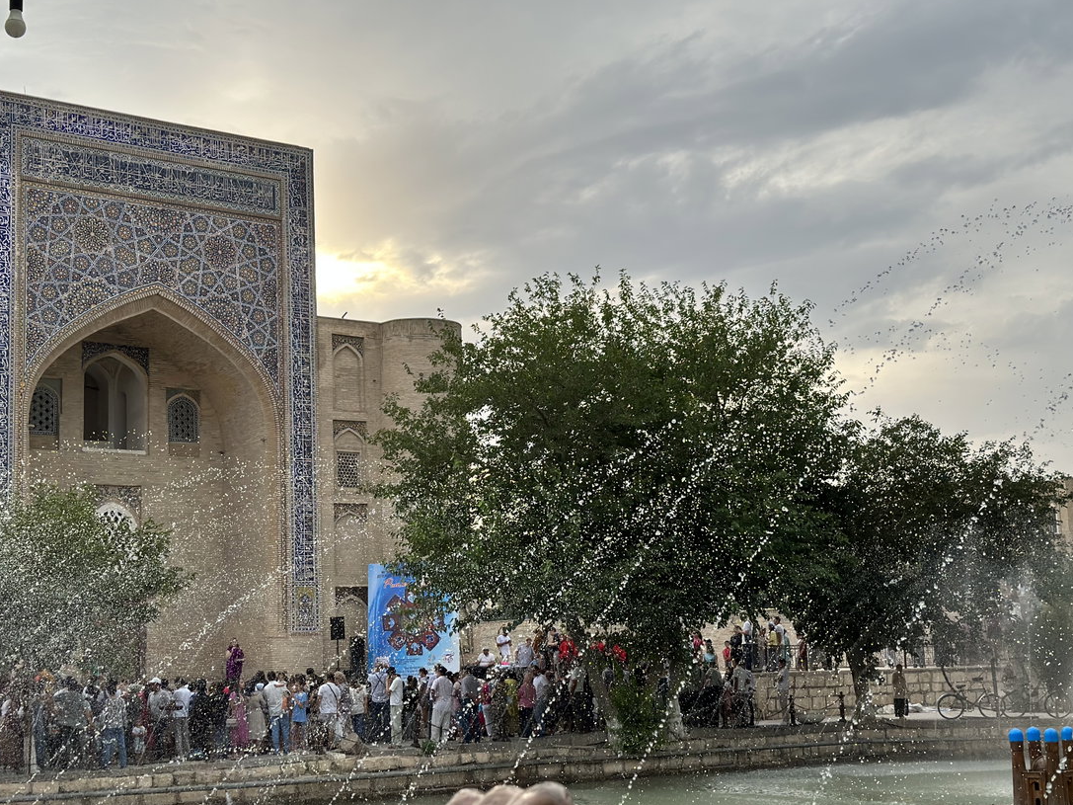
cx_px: 550
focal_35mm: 53
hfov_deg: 36.2
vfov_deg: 27.5
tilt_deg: +8.0
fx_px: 1643
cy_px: 416
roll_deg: +1.5
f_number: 1.78
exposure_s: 1/1613
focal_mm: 6.86
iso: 80
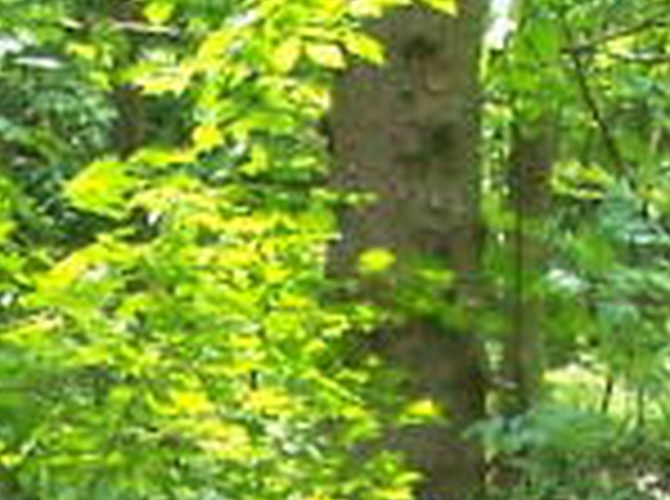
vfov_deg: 5.5
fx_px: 5059
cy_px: 1099
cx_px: 252
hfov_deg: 7.6
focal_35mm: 262
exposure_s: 1/200
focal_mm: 6.3
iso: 400
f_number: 2.8
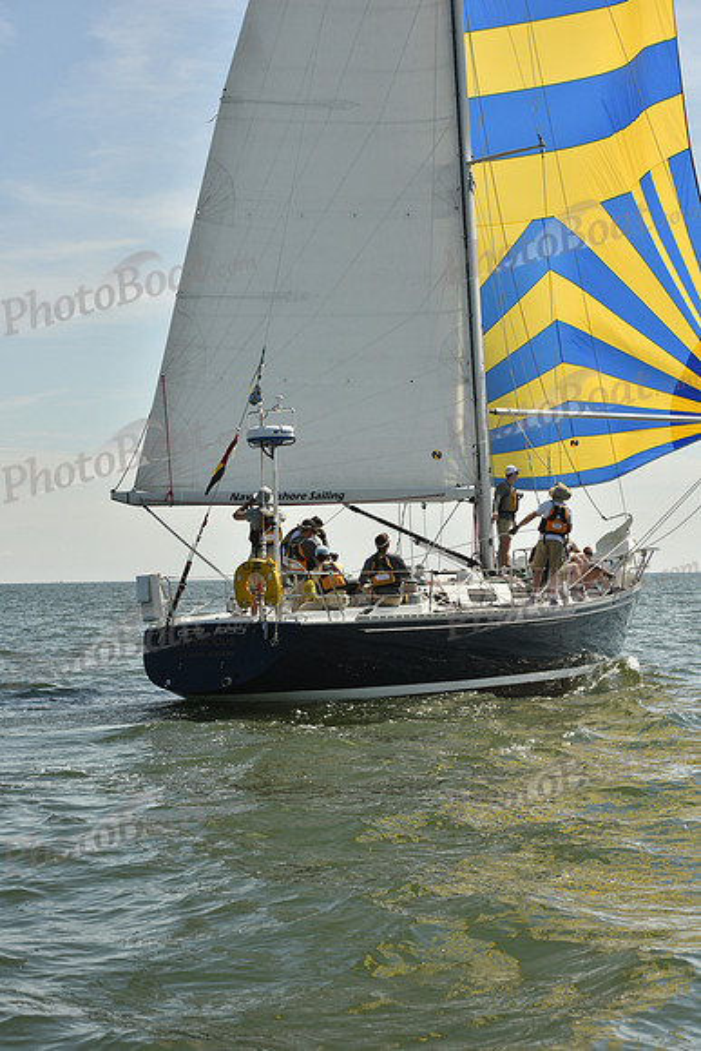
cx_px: 350
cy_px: 526
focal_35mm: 70
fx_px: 2043
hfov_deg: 19.5
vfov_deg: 28.8
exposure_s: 1/1000
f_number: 10
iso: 320
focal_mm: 70
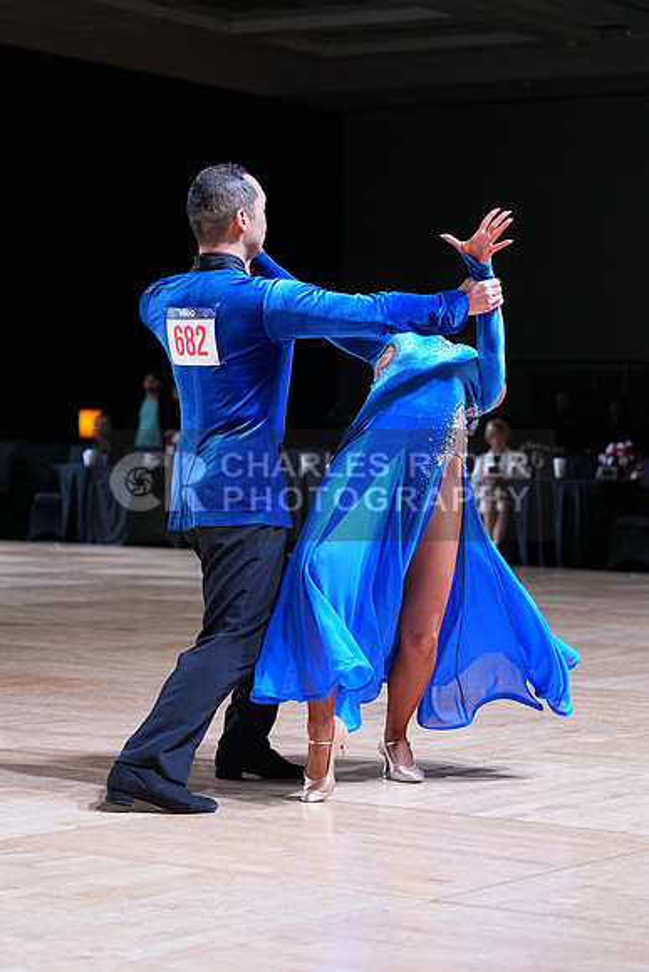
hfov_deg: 14.6
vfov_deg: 21.7
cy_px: 486
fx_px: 2540
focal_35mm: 94
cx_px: 324
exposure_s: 1/400
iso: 1600
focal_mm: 94
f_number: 4
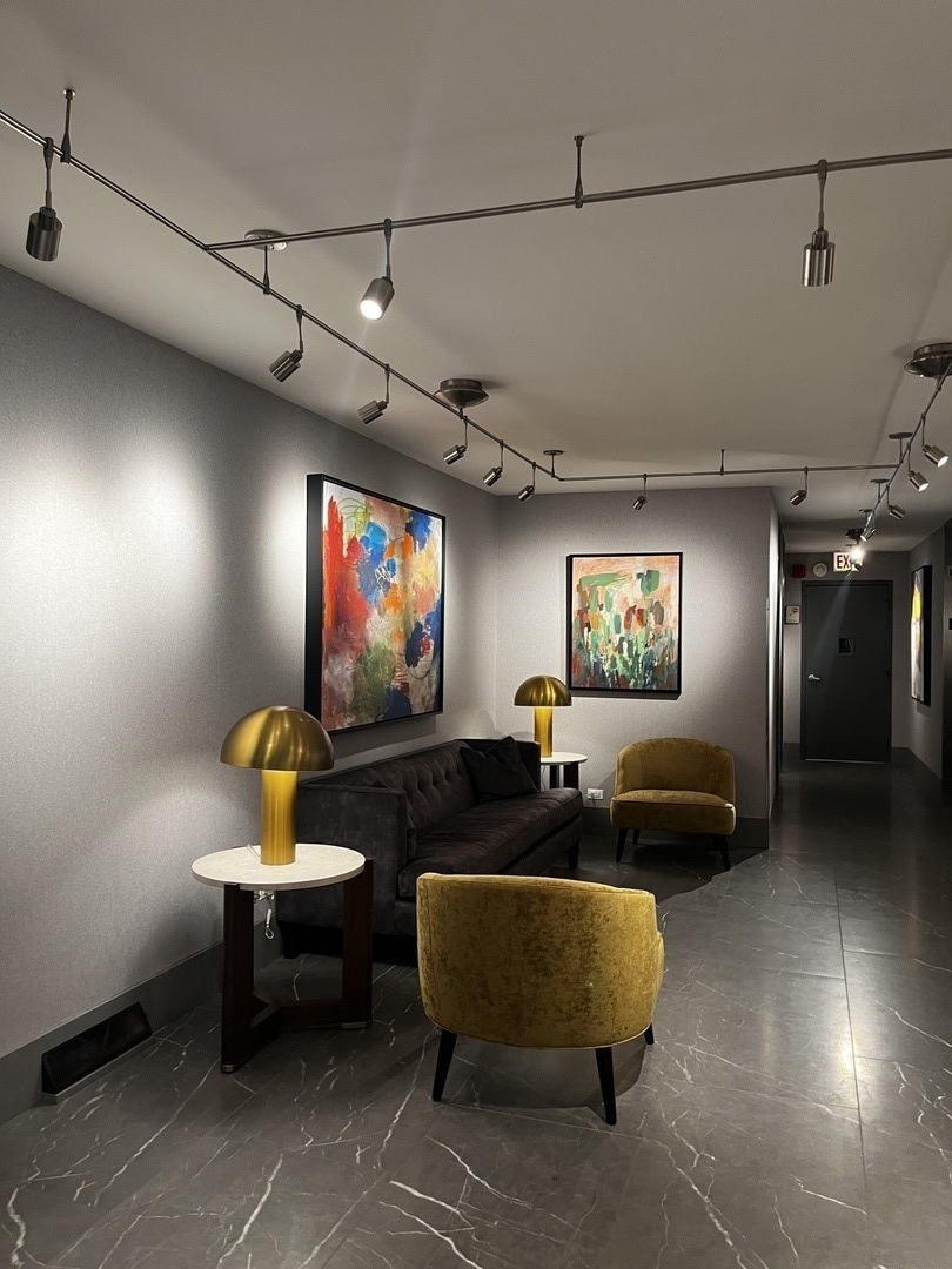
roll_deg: +0.7
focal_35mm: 26
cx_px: 476
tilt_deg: -1.6
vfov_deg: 67.3
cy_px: 634
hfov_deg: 53.1
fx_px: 953
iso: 80
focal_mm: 5.1
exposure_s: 1/60
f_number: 1.6
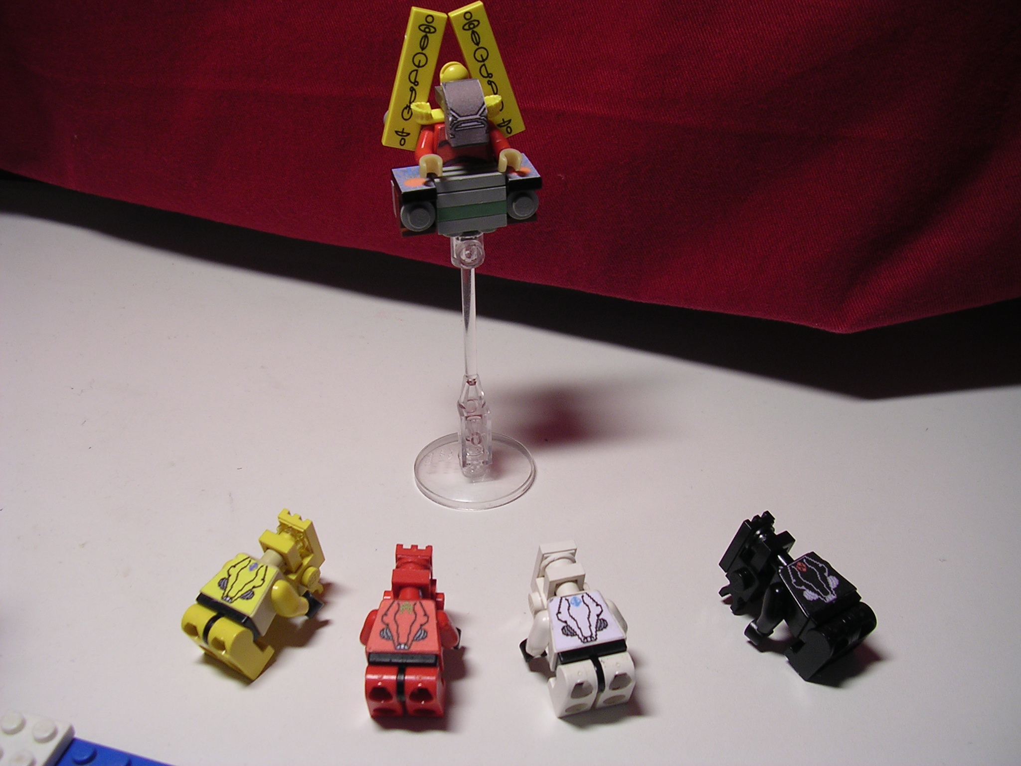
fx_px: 1121
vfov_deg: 37.7
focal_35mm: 38
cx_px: 510
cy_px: 383
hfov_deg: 49.0
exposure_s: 1/24.2
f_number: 2.8
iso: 100
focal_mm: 5.8
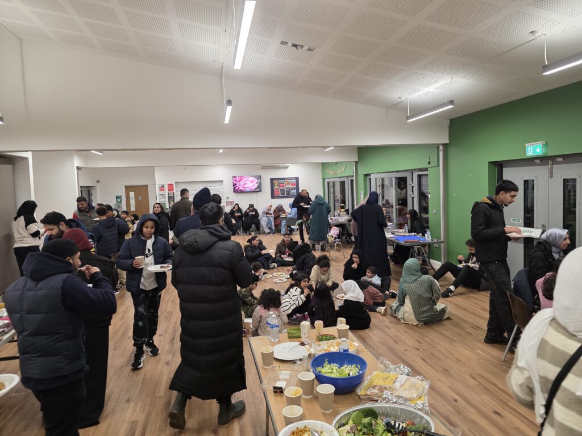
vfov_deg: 58.9
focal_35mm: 23
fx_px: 387
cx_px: 291
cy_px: 218
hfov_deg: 73.9
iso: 125
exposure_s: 1/100
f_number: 1.7
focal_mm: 6.3
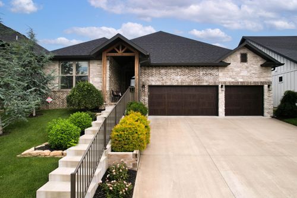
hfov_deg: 78.6
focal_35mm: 22
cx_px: 148
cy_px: 99
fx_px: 181
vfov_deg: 57.2
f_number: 2.8
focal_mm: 8.38
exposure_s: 1/1500
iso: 100
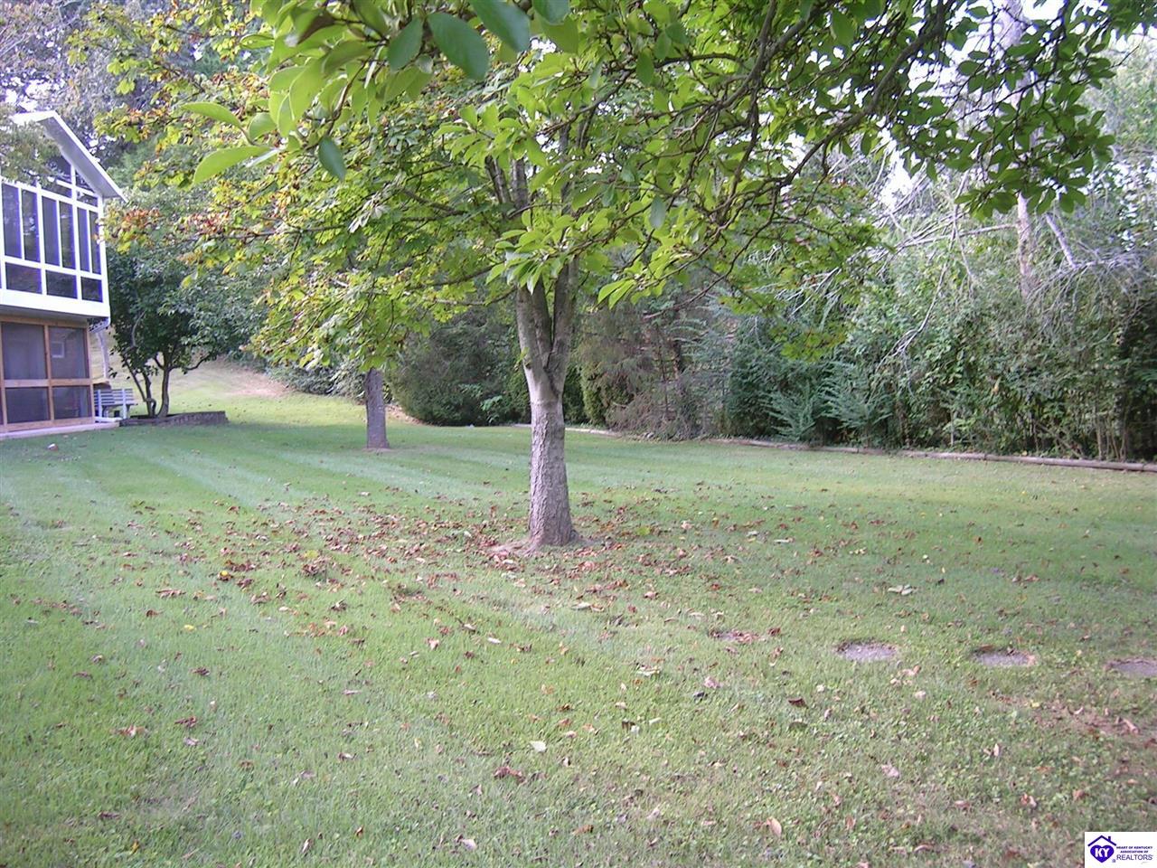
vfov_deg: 40.7
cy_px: 434
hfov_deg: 52.6
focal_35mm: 35
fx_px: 1170
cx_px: 578
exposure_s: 1/37.1
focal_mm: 5.4
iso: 50
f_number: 2.8
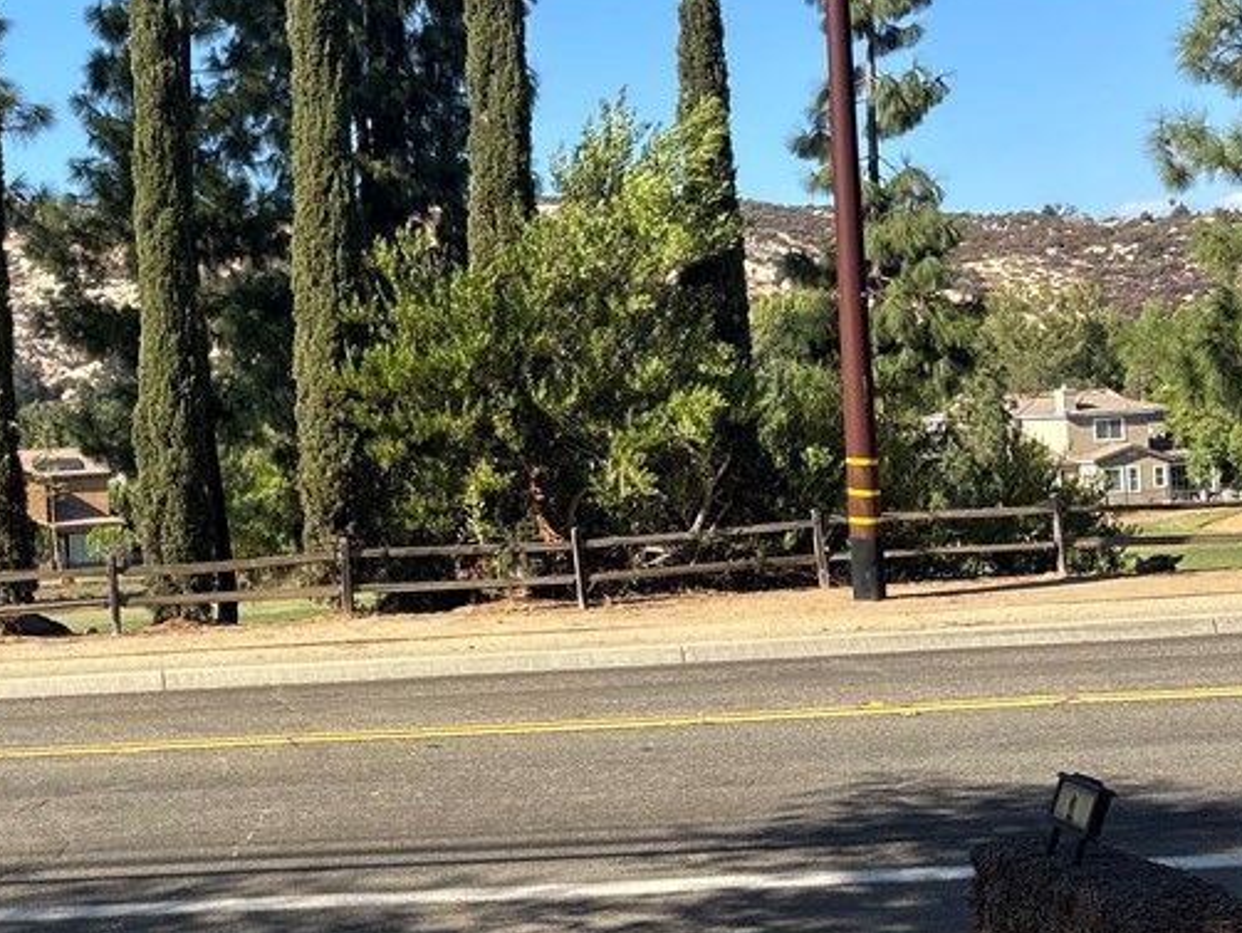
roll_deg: +2.8
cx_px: 87
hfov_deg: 33.9
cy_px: 401
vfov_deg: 27.5
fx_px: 1903
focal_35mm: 53
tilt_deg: +0.7
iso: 50
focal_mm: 5.96
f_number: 1.6
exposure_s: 1/1543
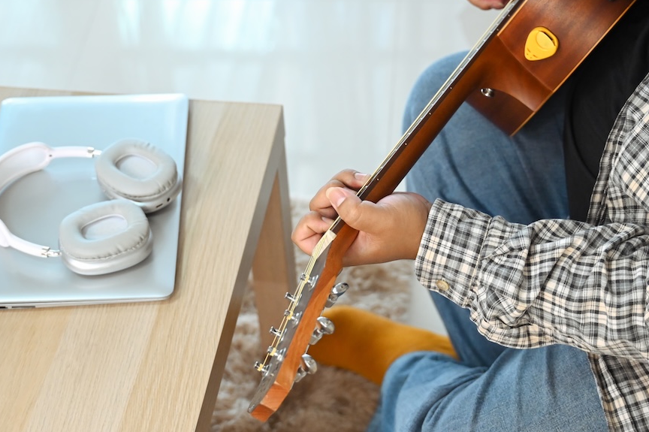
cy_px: 218
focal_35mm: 66
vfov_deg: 20.6
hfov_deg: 30.5
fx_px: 1189
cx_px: 299
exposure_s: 1/250
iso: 1600
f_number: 2.8
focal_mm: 38
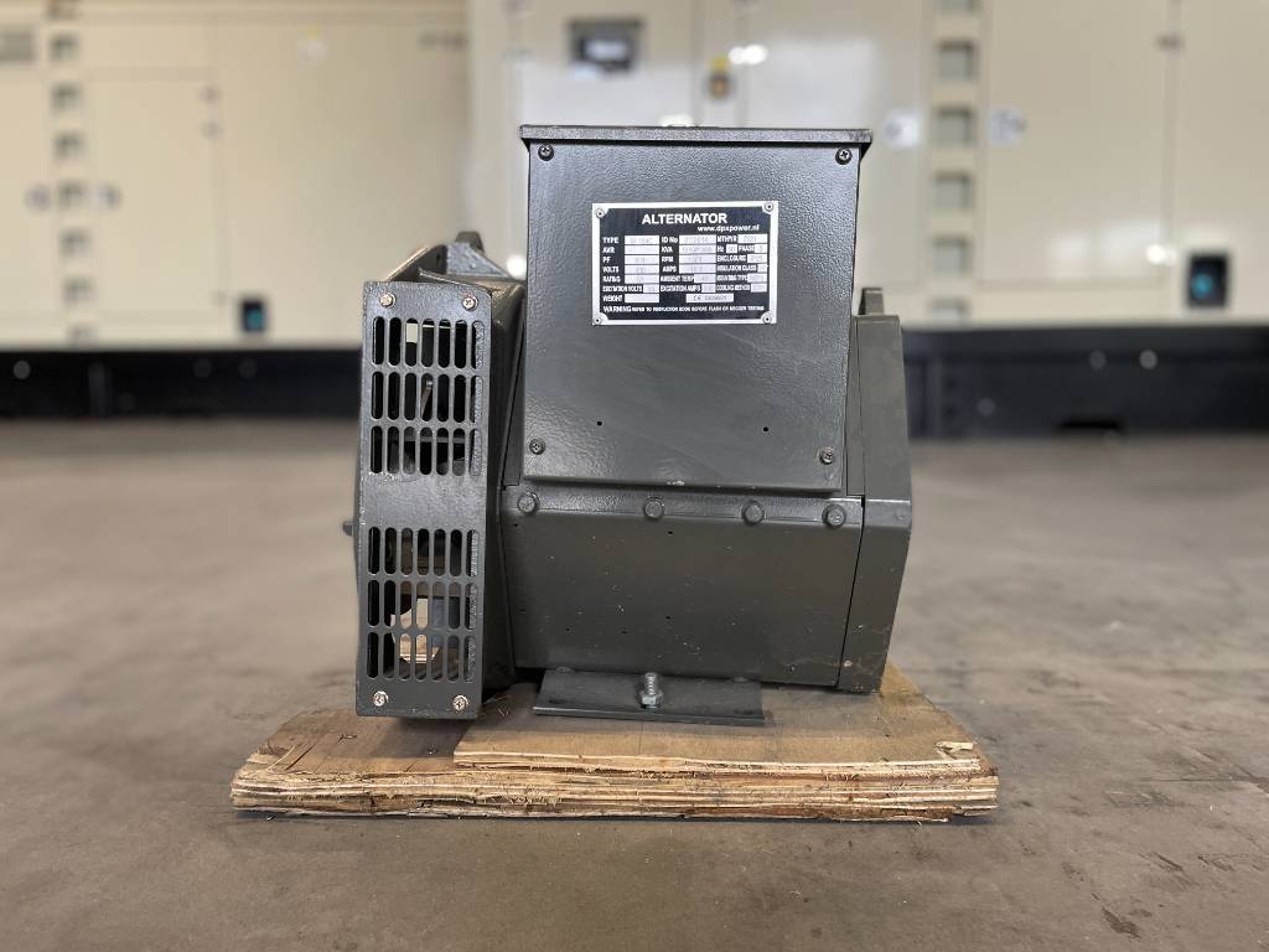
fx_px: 953
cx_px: 634
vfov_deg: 53.1
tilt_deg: -7.0
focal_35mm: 26
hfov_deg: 67.3
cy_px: 476
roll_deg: +0.8
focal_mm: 4.2
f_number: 1.6
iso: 125
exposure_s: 1/50
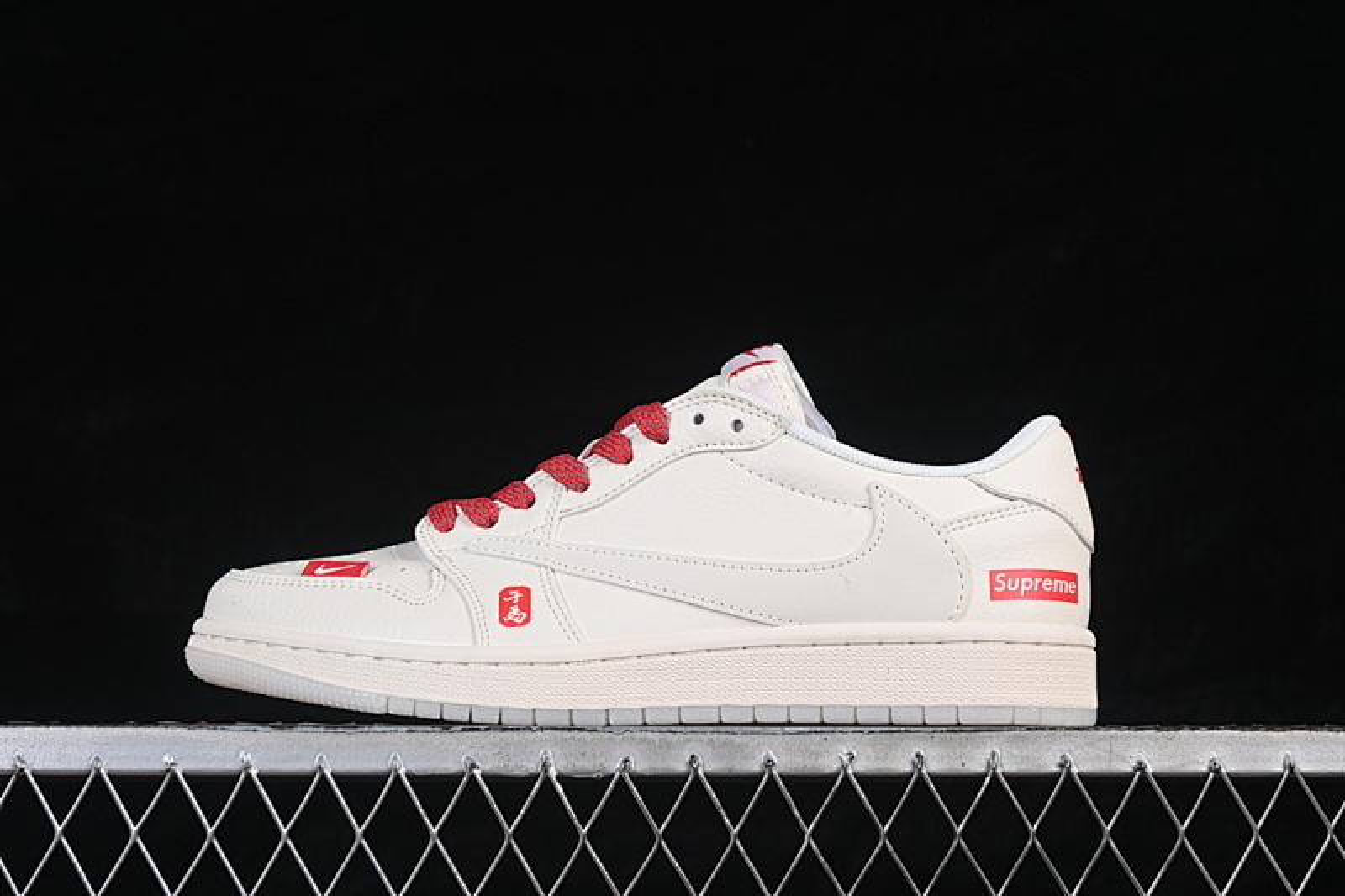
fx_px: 2801
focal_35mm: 75
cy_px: 448
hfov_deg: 27.0
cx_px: 672
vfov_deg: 18.2
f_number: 8
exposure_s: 1/80
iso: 160
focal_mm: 50
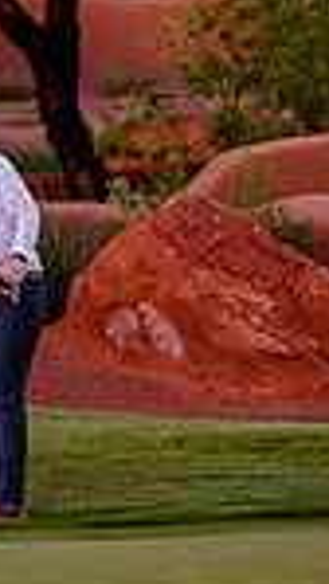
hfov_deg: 1.3
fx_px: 14987
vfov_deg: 2.2
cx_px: -145
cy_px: 260
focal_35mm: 968
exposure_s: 1/400
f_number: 2.8
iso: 500
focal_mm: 200
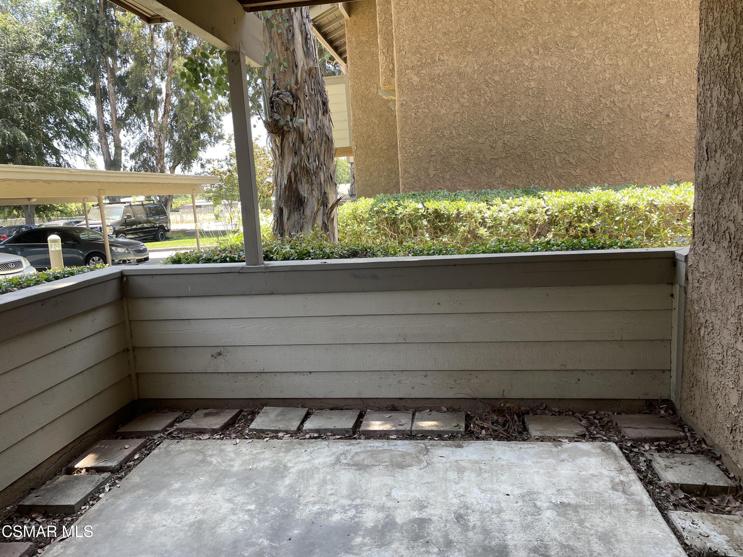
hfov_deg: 67.3
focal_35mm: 26
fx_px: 558
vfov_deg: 53.1
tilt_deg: -8.8
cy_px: 278
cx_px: 372
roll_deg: +3.7
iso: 32
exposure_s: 1/180
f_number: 1.6
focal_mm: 4.2
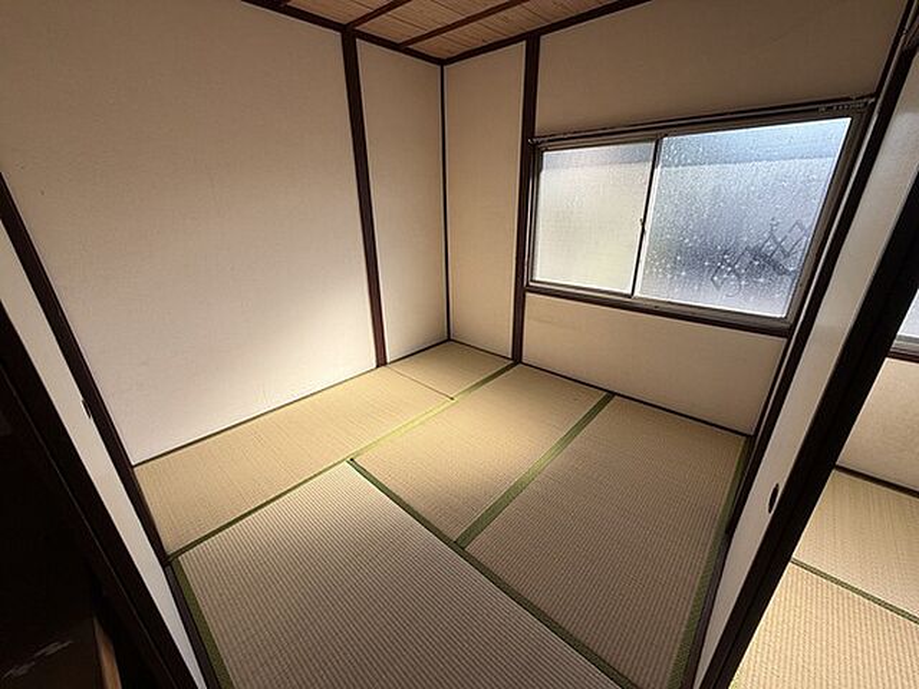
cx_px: 460
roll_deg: +2.0
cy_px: 344
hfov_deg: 102.1
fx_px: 372
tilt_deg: -21.9
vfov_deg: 85.7
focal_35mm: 14
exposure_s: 1/502
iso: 64
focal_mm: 2.22
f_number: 2.2
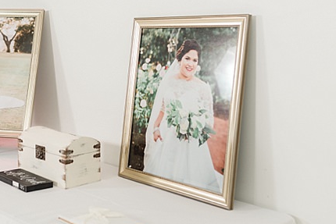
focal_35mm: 61
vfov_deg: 22.1
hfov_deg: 32.2
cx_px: 79
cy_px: 64
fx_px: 569
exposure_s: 1/125
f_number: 2.2
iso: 200
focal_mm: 35
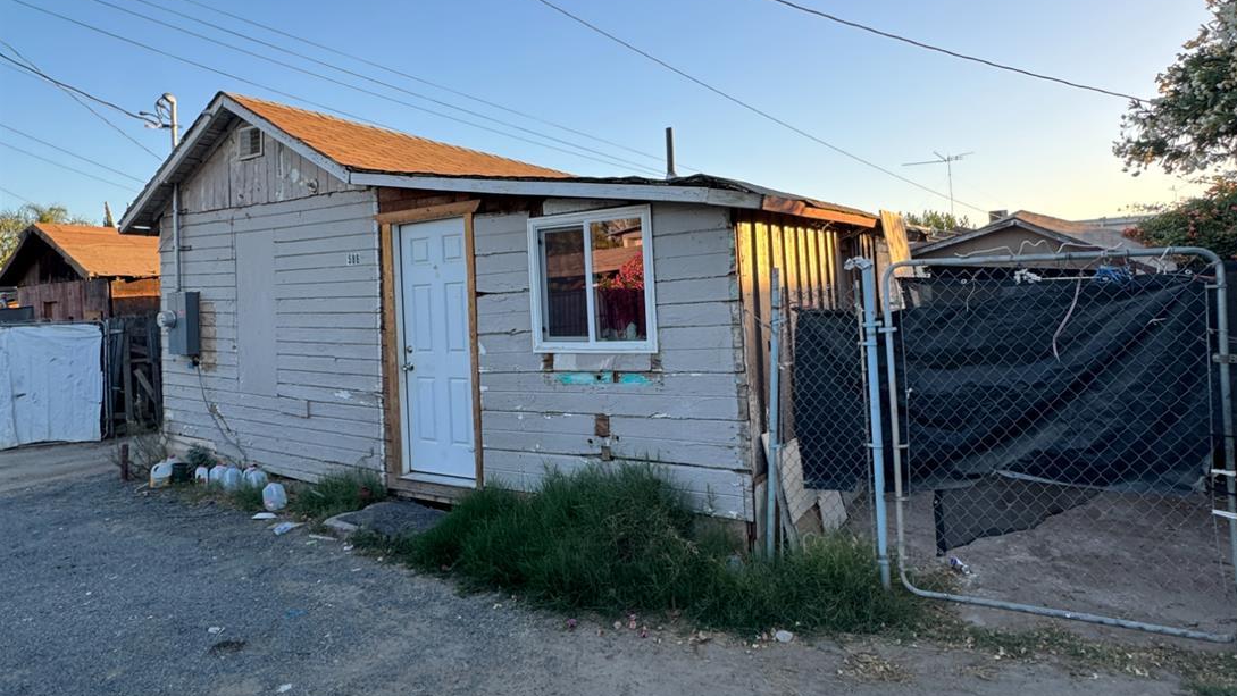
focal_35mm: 21
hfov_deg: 83.8
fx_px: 689
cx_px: 638
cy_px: 290
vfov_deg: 53.4
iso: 40
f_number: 2.2
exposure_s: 1/122
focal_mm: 2.22
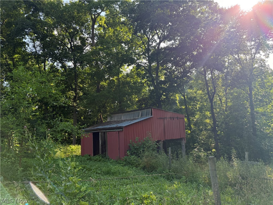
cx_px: 136
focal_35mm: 24
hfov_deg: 71.6
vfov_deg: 56.8
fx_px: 189
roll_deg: +4.3
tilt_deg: +6.9
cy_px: 102
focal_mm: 6.76
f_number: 1.78
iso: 100
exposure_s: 1/878
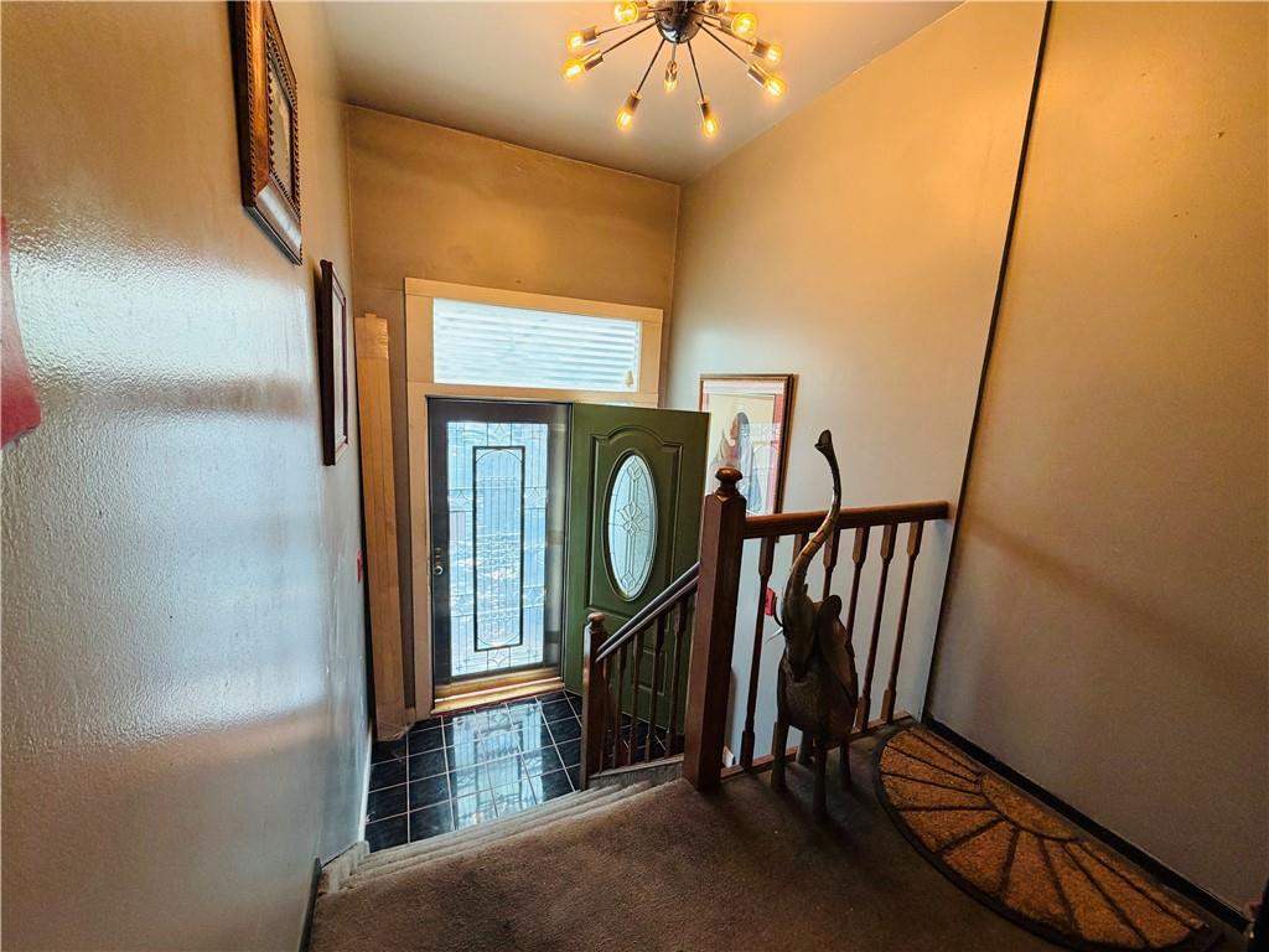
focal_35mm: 14
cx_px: 634
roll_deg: -1.7
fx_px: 513
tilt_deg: -10.2
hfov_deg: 102.1
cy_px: 476
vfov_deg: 85.7
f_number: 2.2
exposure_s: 1/60
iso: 250
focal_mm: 2.22
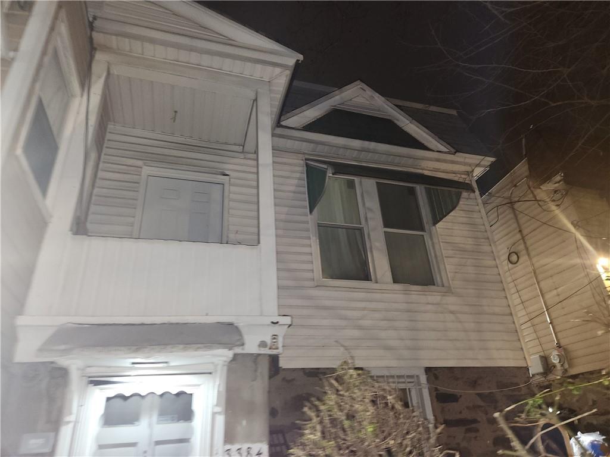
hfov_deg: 73.9
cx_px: 305
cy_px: 228
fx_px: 405
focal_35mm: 23
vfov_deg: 58.9
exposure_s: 1/10
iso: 160
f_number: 1.8
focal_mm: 5.4
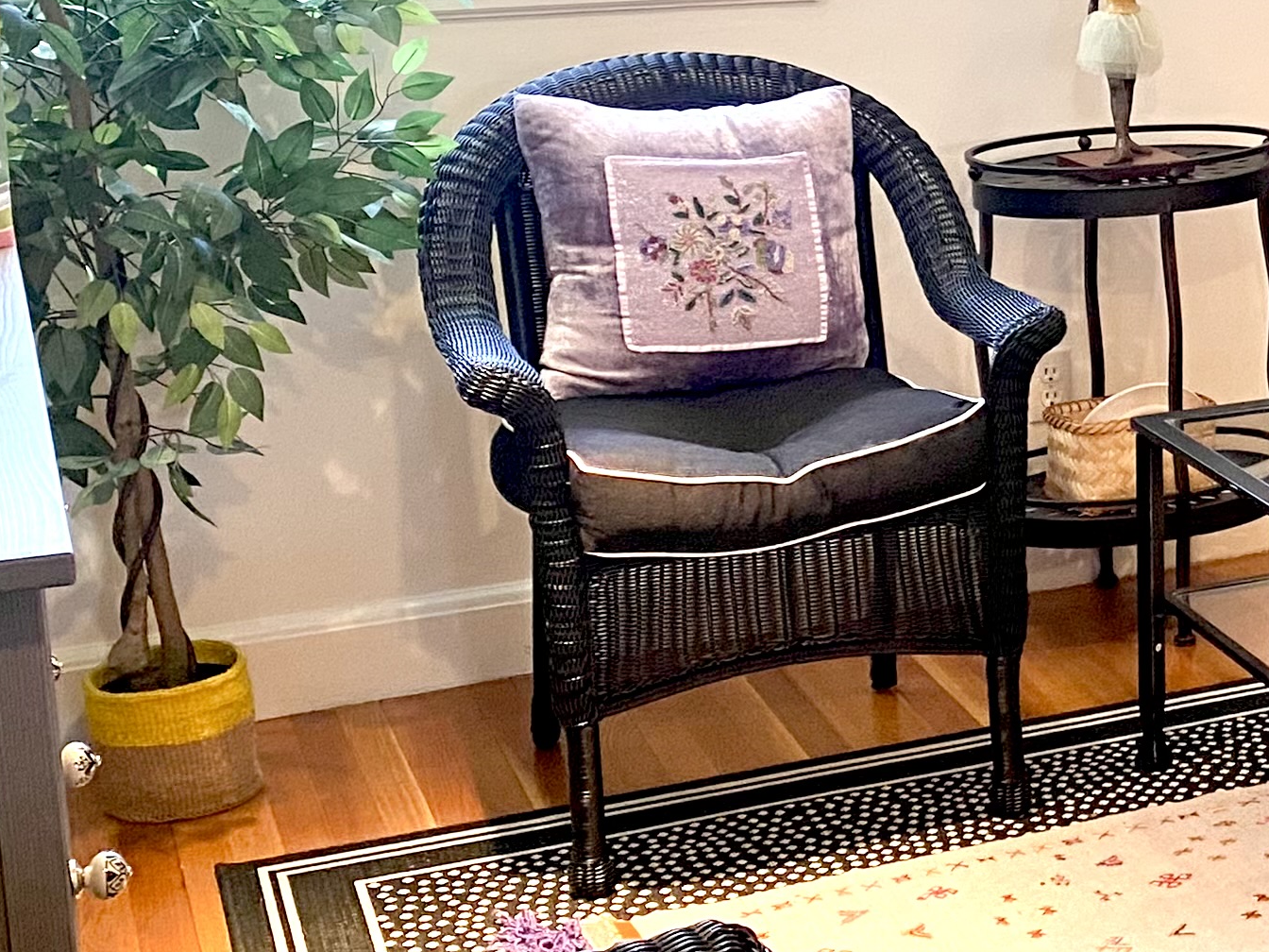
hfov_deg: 22.4
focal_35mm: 78
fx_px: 2859
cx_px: 1652
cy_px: 295
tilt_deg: -14.4
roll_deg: +1.0
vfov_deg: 18.8
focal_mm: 4.25
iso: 160
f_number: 1.8
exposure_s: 1/60
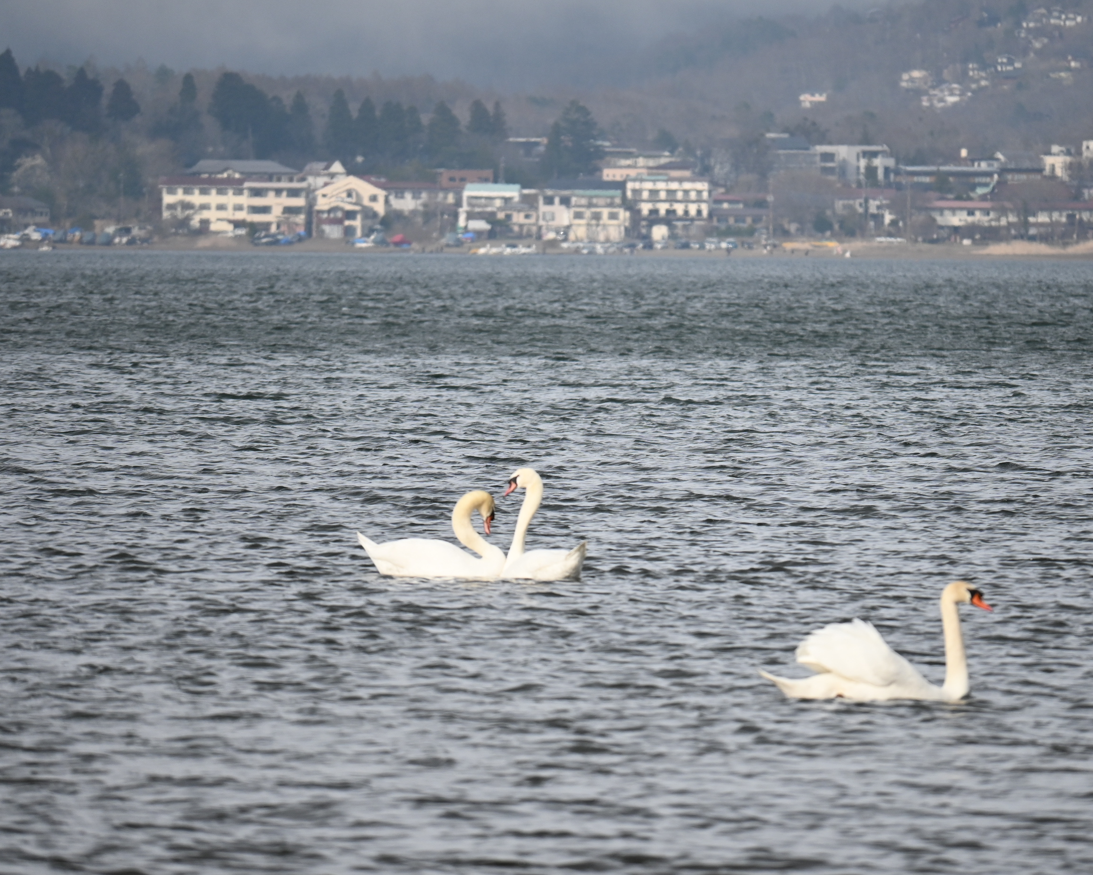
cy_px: 437
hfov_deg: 4.6
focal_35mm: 423
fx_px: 13684
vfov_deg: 3.7
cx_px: 650
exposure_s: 1/2000
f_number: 6.3
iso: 400
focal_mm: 250
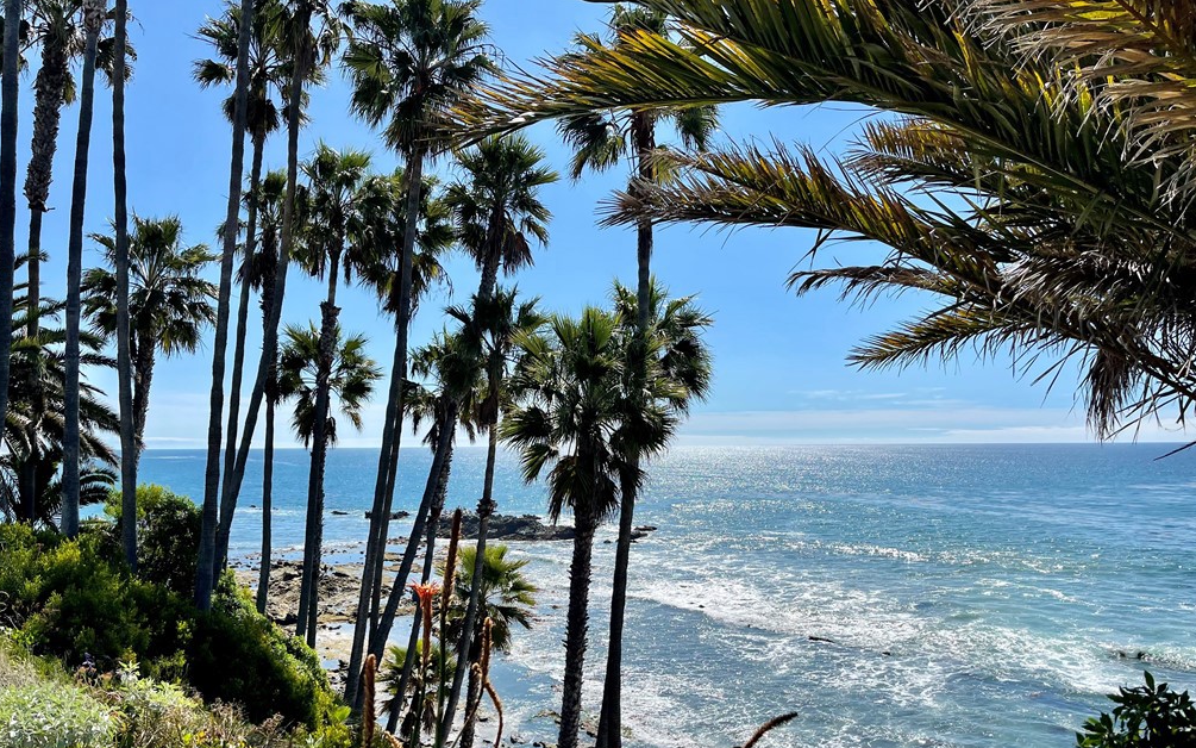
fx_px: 880
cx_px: 594
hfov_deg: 68.4
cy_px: 437
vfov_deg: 45.8
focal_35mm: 27
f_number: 1.6
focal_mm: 5.1
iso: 32
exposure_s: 1/6993
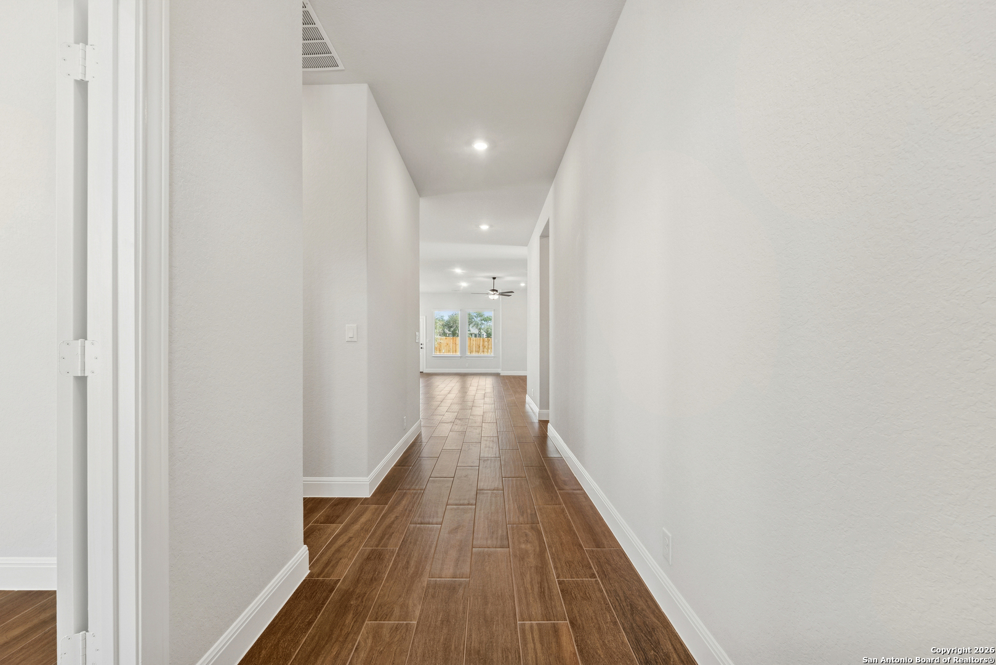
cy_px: 332
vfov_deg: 78.5
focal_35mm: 15
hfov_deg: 101.5
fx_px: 407
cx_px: 498
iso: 100
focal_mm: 14.7
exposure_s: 1/4
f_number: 11
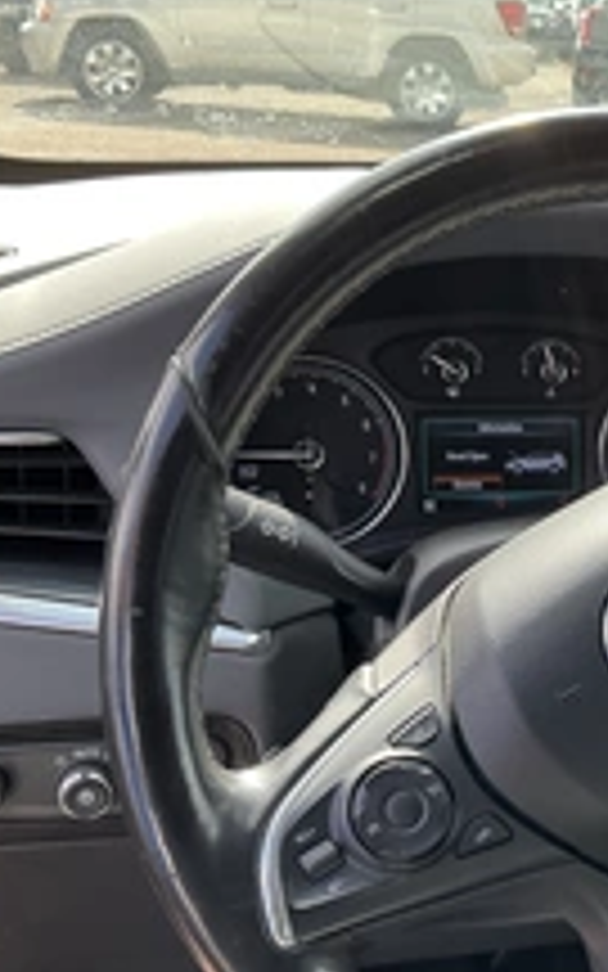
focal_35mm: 55
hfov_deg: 22.4
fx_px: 1458
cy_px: 626
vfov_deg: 36.6
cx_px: 653
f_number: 1.8
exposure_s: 1/154
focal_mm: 3
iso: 25
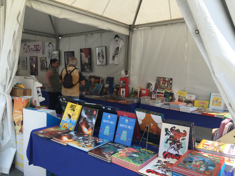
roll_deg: -1.5
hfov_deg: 61.7
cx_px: 118
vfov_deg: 48.2
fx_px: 197
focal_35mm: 29
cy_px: 88
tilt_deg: -5.7
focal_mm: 4.15
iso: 32
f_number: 2.2
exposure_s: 1/920
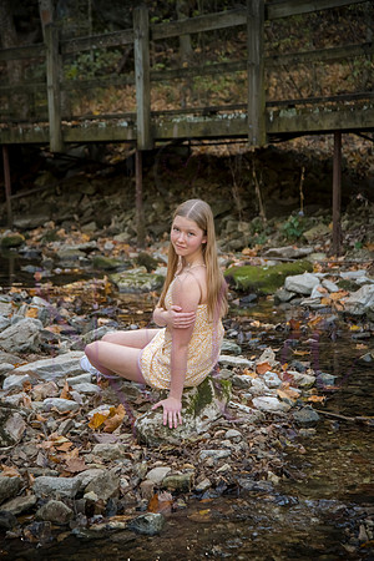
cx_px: 187
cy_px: 280
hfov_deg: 16.1
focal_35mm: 85
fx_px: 1324
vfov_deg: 23.9
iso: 800
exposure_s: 1/320
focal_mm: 85
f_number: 4.5
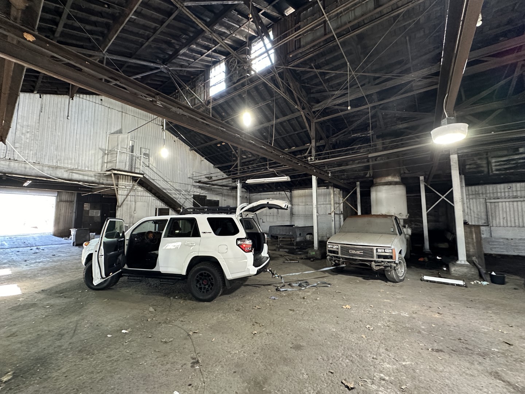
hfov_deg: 102.1
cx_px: 262
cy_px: 197
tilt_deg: +5.8
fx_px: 212
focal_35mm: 14
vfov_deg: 85.7
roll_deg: +0.9
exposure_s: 1/60
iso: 500
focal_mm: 2.22
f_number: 2.2
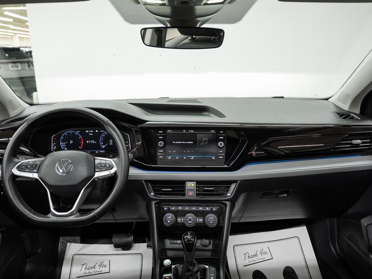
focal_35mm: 28
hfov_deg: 63.4
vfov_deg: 49.7
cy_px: 135
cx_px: 191
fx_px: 301
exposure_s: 1/40
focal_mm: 24
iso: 1000
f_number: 4
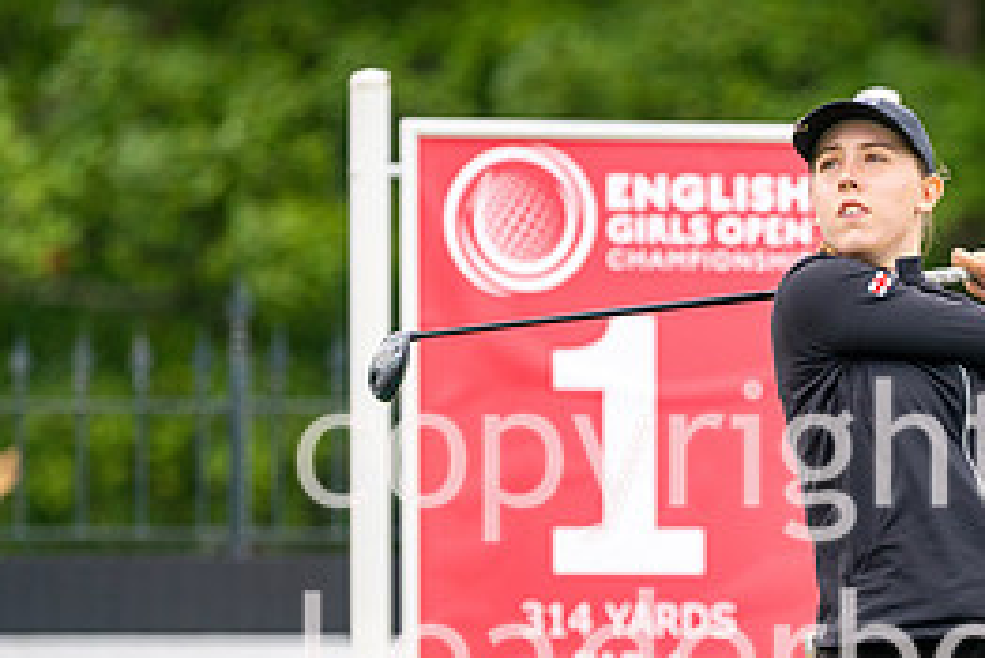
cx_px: 790
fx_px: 18204
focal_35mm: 665
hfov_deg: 3.1
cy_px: 690
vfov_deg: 2.1
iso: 400
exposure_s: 1/1600
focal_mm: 300
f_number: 5
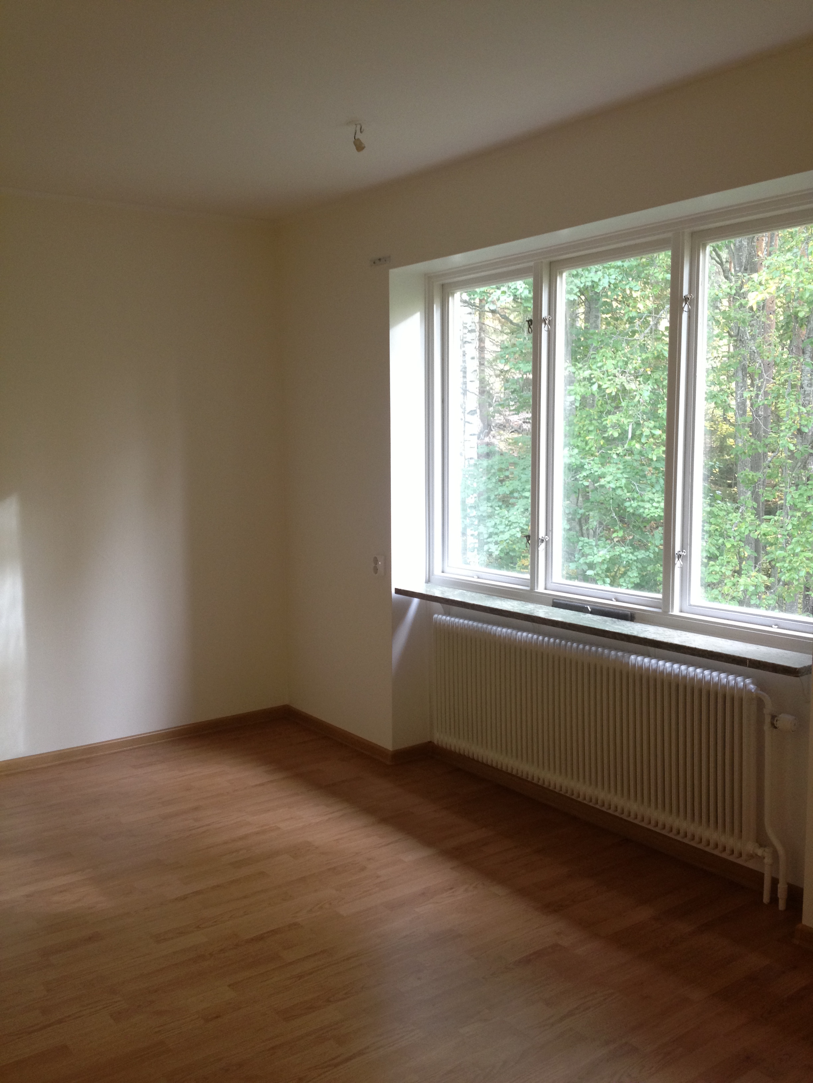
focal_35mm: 35
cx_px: 406
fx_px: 1096
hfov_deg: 40.7
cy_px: 542
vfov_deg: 52.6
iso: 100
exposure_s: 1/33
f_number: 2.4
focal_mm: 4.28
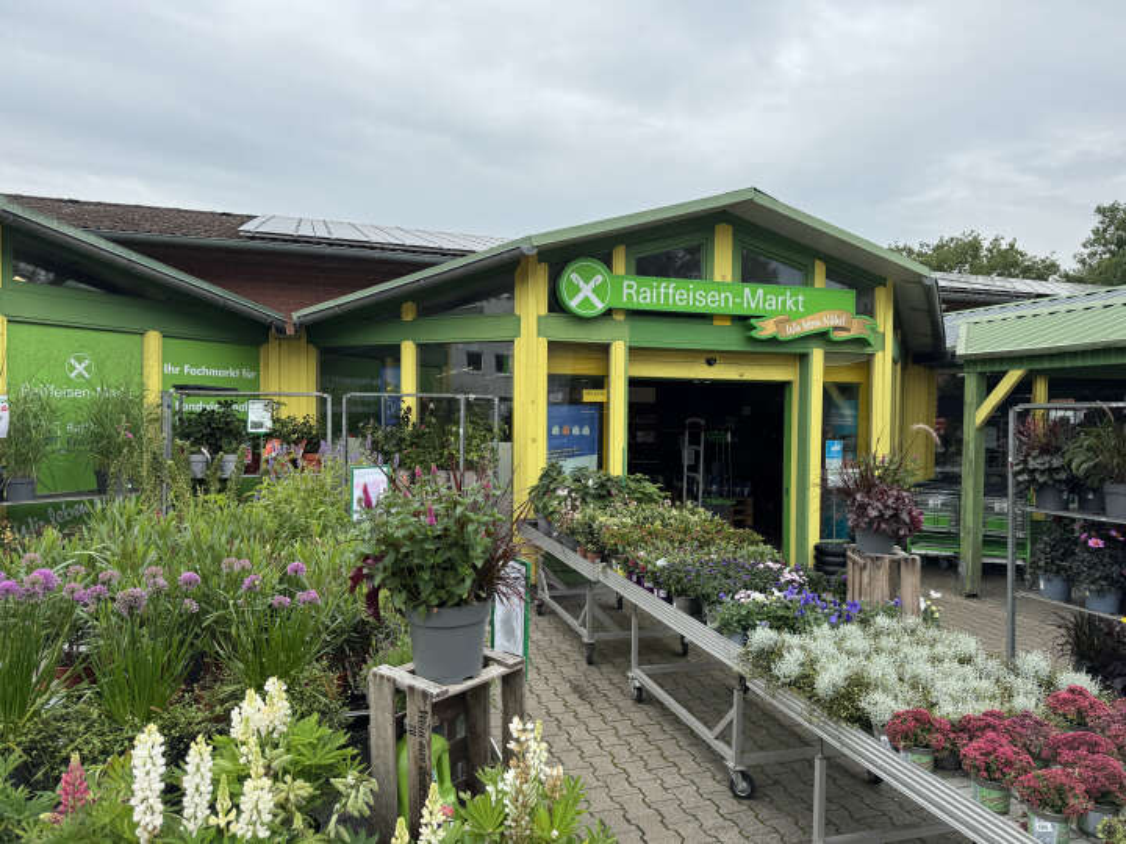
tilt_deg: -0.9
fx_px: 781
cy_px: 422
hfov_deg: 71.6
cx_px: 563
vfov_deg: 56.8
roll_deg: -0.2
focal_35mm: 24
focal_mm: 6.76
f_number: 1.78
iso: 80
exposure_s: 1/2604
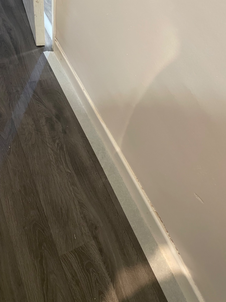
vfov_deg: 67.3
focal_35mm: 26
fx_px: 226
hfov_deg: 53.1
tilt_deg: -54.7
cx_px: 113
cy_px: 151
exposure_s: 1/33
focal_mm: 4.2
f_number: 1.6
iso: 640
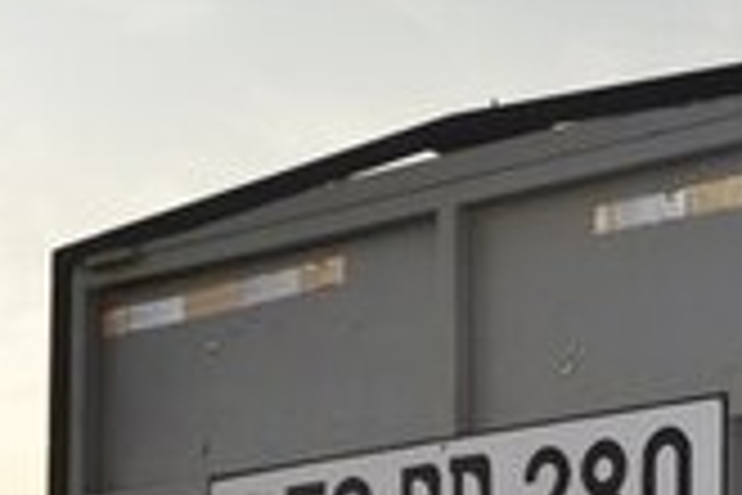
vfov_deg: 9.9
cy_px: 860
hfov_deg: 14.9
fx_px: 2720
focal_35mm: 132
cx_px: 953
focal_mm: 22
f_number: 5.6
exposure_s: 1/200
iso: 100
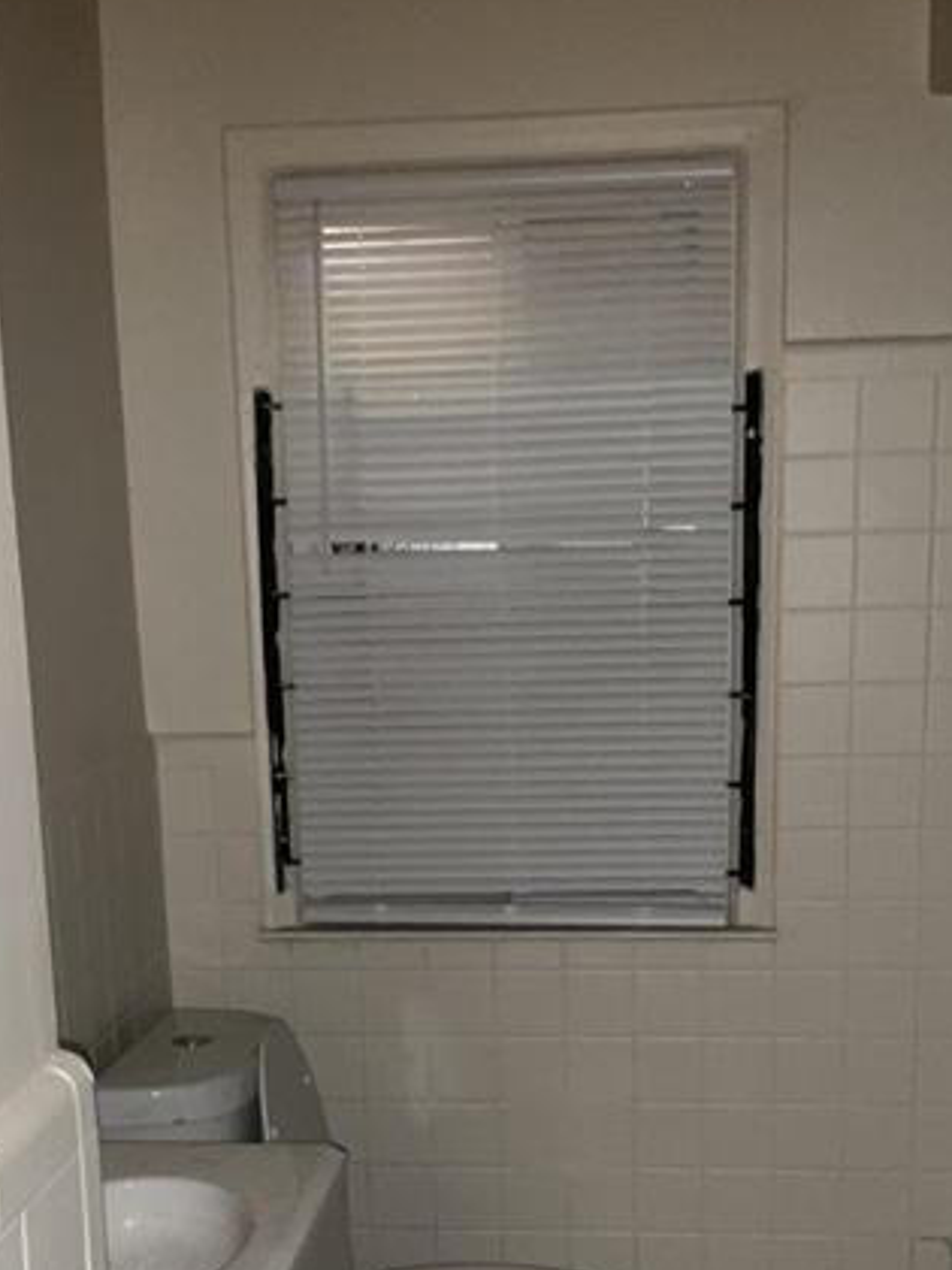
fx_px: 1943
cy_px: 971
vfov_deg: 35.3
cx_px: 462
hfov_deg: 27.5
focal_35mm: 53
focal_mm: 3
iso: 100
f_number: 1.8
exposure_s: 1/16
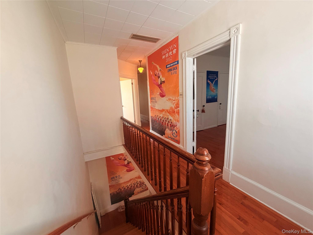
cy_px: 118
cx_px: 156
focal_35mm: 14
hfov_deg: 102.1
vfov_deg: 85.7
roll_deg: +2.7
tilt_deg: -10.4
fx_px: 127
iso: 320
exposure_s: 1/74
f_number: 2.2
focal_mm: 2.22
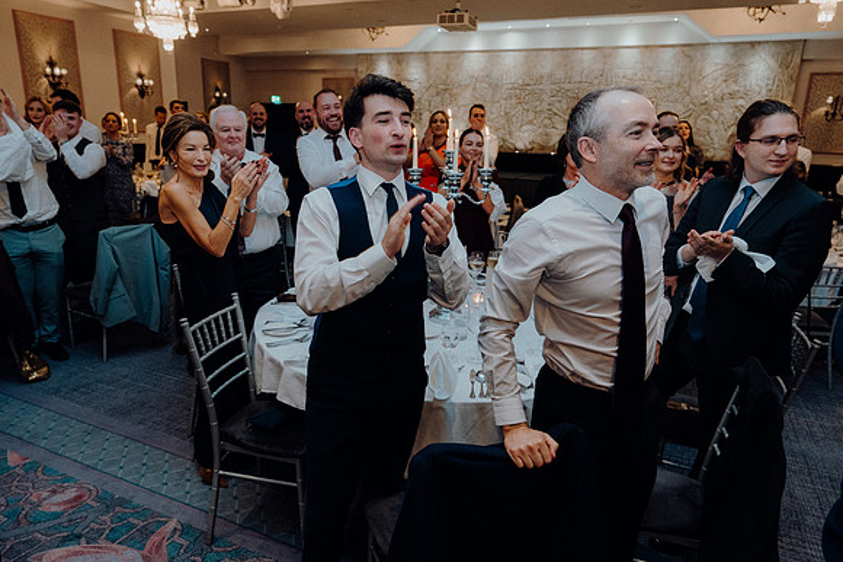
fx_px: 562
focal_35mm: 24
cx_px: 422
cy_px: 281
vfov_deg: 53.2
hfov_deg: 73.7
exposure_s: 1/160
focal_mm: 24
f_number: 3.5
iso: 2500
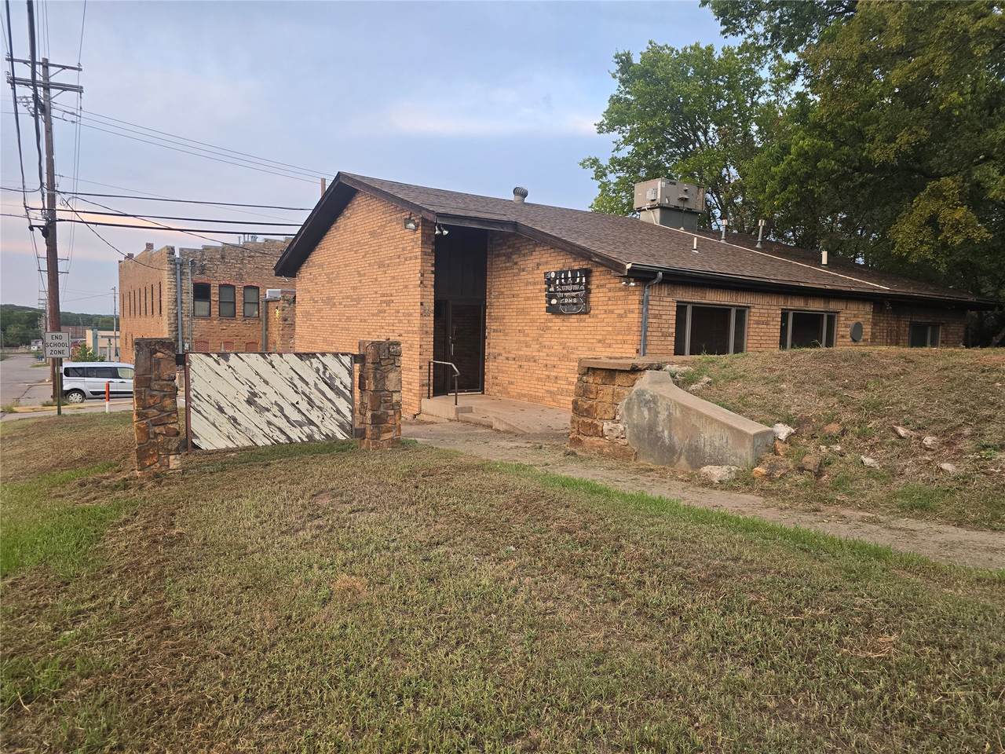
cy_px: 377
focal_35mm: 23
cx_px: 502
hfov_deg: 73.9
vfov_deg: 58.9
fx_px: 668
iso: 160
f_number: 1.7
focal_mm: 6.3
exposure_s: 1/180
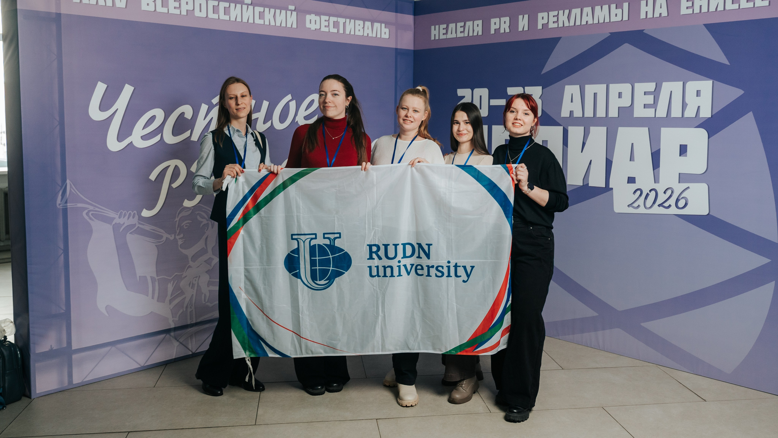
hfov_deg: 56.0
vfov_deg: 33.2
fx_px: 731
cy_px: 175
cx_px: 411
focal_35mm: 35
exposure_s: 1/160
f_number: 2.8
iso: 640
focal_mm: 28
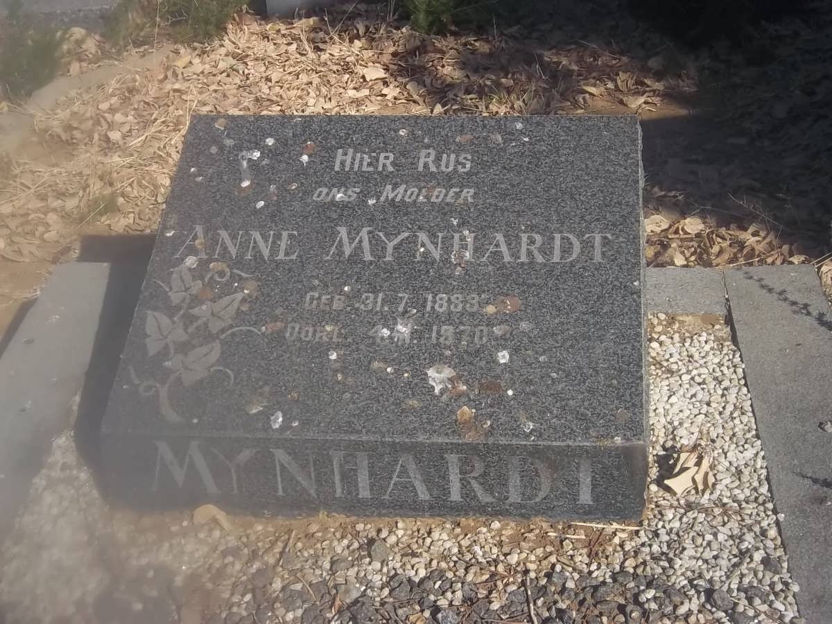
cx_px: 416
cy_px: 312
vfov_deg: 23.7
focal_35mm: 62
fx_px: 1490
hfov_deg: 31.2
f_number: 7.9
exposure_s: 1/250
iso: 80
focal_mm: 11
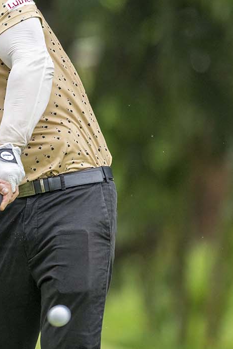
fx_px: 8053
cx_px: 18
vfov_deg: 2.5
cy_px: 248
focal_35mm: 830
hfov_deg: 1.7
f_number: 3.5
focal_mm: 400
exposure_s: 1/4000
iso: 1400
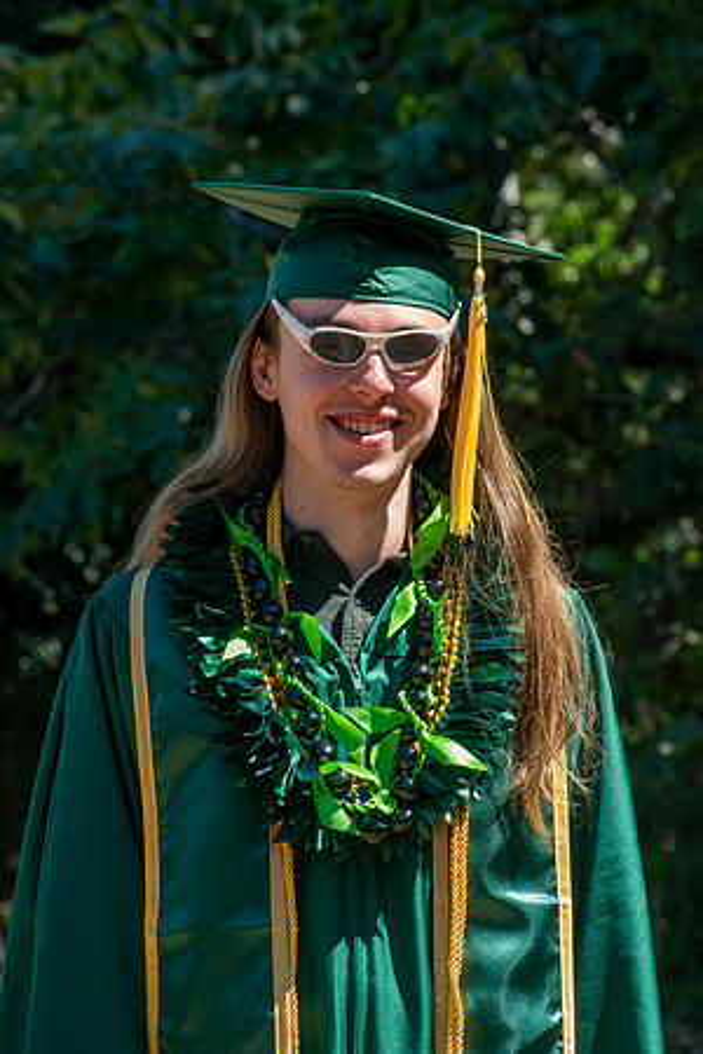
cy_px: 527
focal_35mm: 285
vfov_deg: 7.2
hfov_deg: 4.8
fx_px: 8347
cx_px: 352
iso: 8000
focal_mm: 190
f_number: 14
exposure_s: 1/3200
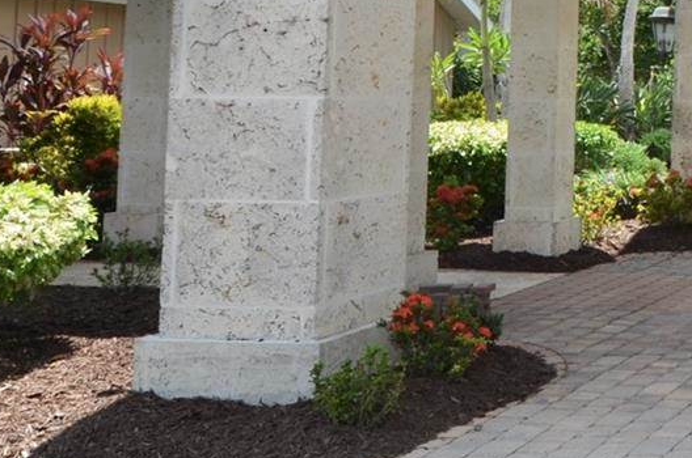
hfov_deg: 17.2
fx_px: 2091
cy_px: 15
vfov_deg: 12.4
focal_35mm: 109
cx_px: 987
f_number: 8
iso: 100
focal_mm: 24
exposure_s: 1/250
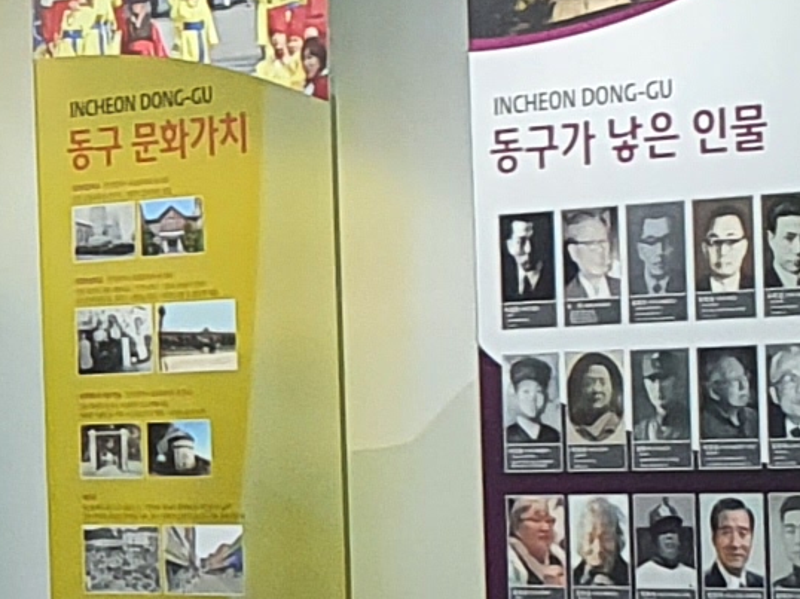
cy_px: 563
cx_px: -1573
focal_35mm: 195
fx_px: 4505
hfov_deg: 8.5
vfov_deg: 7.6
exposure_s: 1/120
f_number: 2.4
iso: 125
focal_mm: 4.32
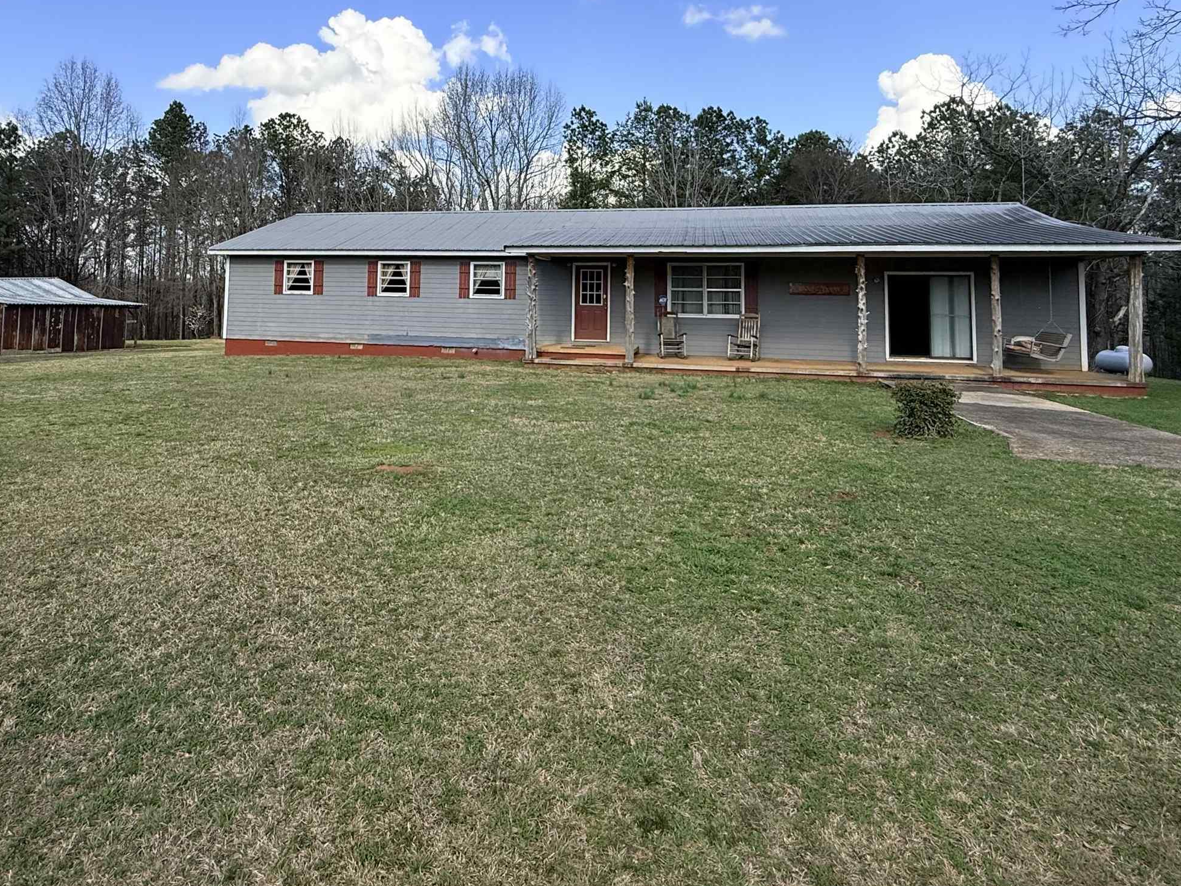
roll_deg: -1.0
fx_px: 751
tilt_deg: +5.4
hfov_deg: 75.9
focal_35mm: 22
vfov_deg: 58.6
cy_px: 247
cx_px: 500
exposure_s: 1/1848
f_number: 2.2
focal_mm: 2.22
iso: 80
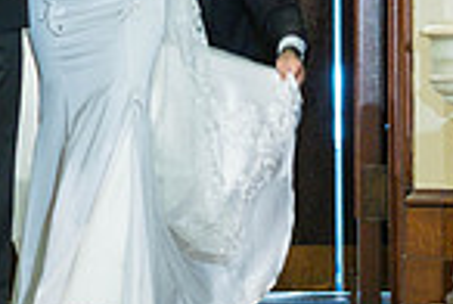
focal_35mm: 558
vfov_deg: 2.5
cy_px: -144
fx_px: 7036
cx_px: 99
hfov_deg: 3.7
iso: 1250
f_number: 2
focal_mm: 90
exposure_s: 1/125
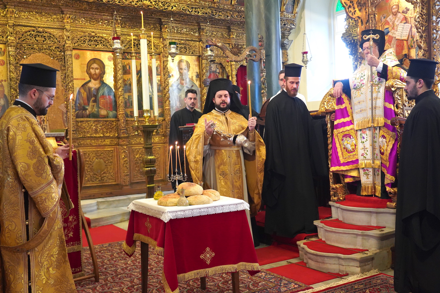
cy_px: 146
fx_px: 464
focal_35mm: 38
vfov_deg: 35.1
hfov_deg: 50.7
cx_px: 220
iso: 5000
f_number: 4
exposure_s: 1/160
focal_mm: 38
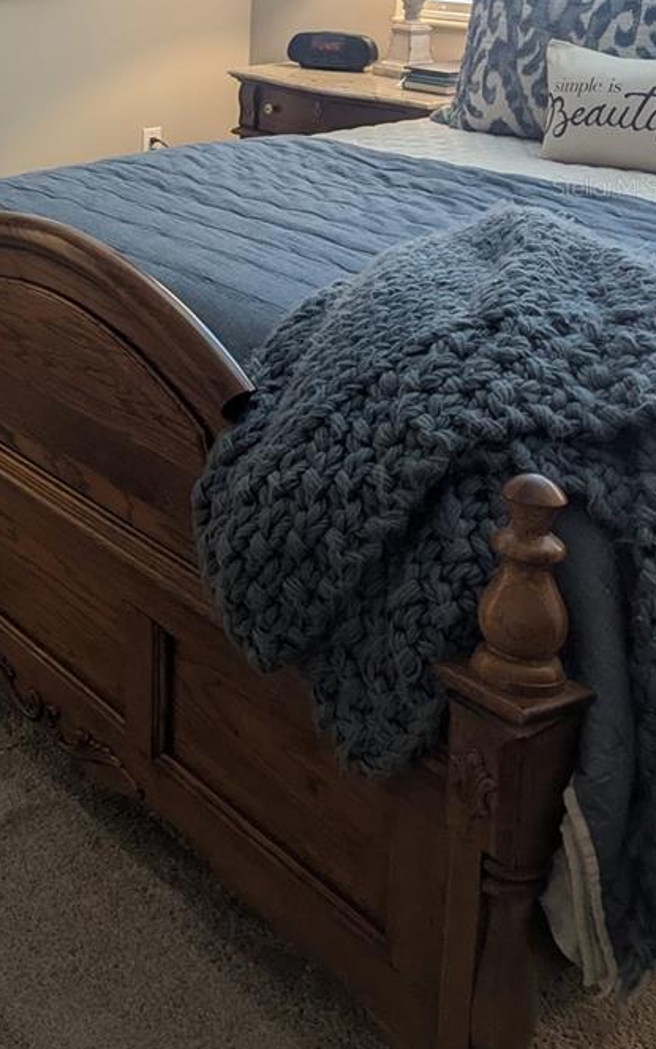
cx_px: -50
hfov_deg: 26.0
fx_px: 1316
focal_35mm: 46
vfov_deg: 41.3
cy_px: 186
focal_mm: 6.81
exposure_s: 1/120
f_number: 1.85
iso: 176
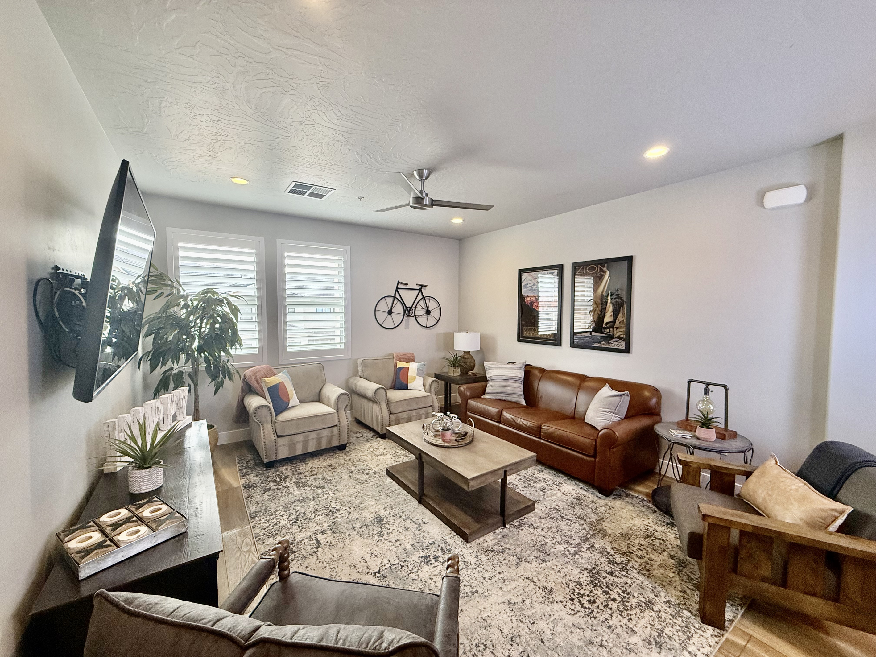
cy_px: 328
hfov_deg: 102.1
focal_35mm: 14
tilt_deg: -2.1
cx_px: 438
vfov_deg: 85.7
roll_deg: -0.7
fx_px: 354
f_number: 2.2
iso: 250
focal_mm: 2.22
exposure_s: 1/120
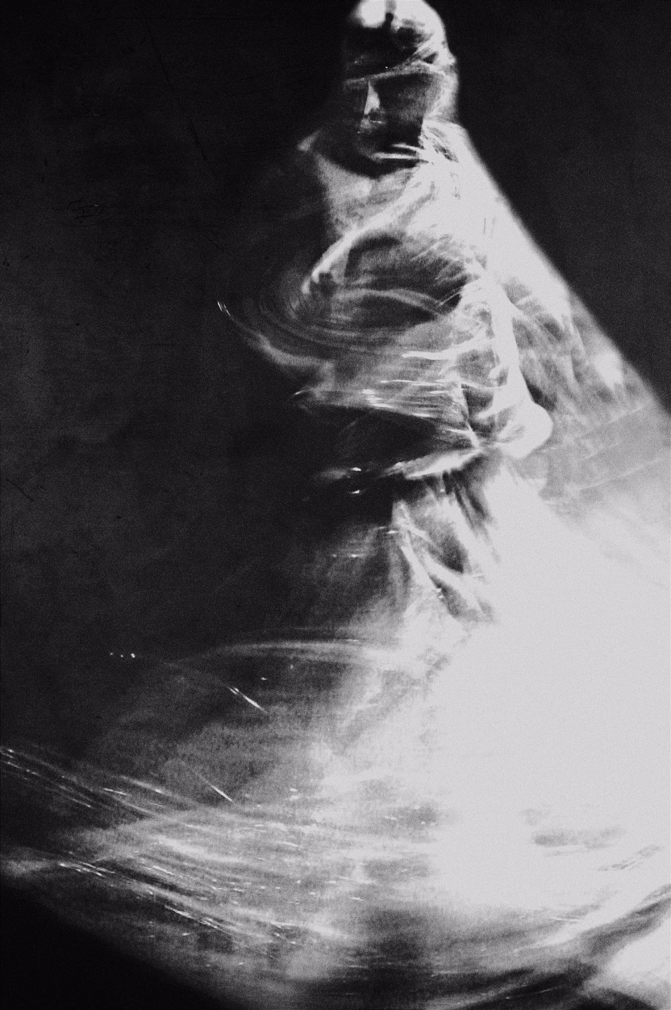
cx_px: 336
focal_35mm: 39
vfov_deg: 49.6
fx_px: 1092
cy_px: 505
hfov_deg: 34.1
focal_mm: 26
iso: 100
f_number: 8
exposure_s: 1/60
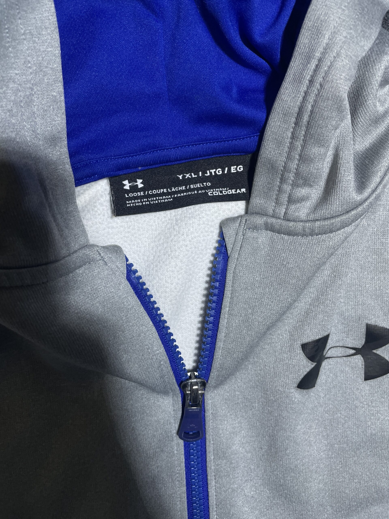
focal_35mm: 26
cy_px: 260
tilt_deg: -70.8
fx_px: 390
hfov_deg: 53.1
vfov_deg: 67.3
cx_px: 194
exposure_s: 1/100
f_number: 1.6
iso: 64
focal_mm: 4.2
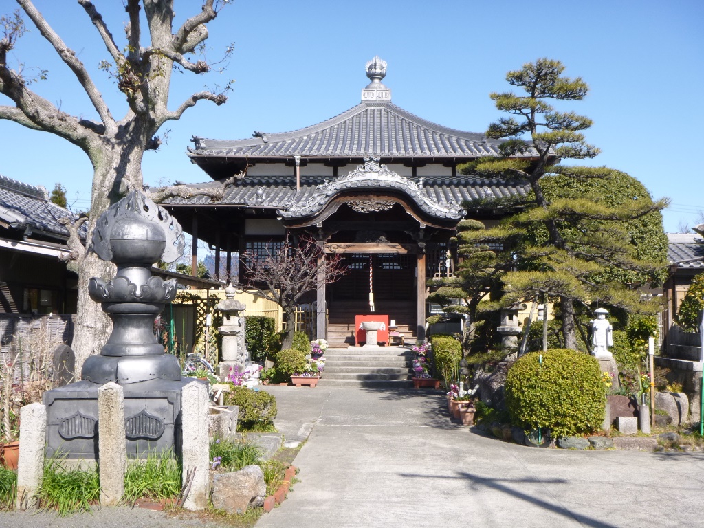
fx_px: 773
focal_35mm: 38
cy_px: 264
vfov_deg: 37.7
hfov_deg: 49.0
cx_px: 352
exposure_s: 1/320
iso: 100
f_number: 4.5
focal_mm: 6.8
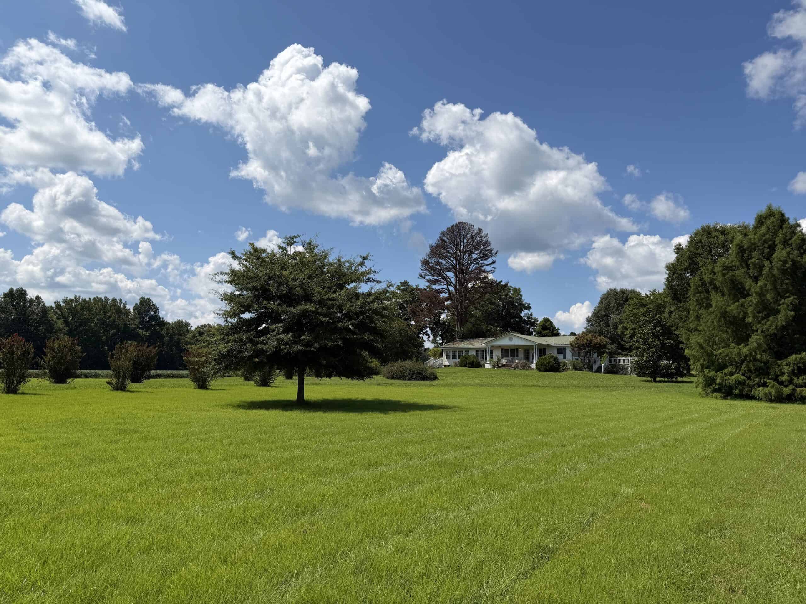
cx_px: 403
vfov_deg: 56.8
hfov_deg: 71.6
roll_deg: -0.7
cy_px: 302
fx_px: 559
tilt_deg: +7.7
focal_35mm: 24
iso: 80
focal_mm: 6.76
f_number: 1.78
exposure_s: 1/8130
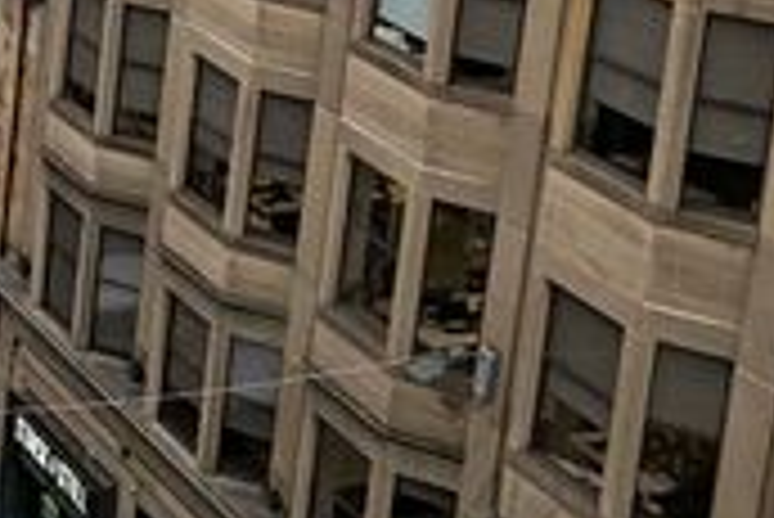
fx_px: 2023
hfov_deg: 17.6
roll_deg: -2.5
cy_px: -403
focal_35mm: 94
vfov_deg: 13.2
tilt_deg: -8.9
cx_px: -603
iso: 40
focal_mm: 2.22
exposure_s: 1/135
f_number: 2.2
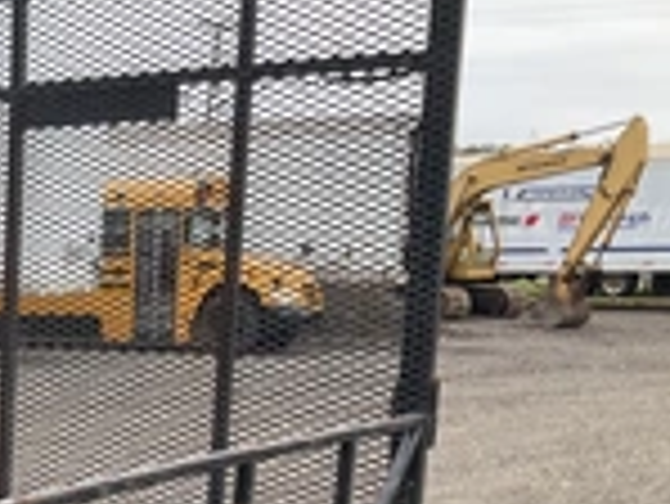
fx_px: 1511
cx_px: -153
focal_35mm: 78
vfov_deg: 18.2
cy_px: 567
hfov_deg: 22.8
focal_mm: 3
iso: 20
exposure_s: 1/141
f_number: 1.8
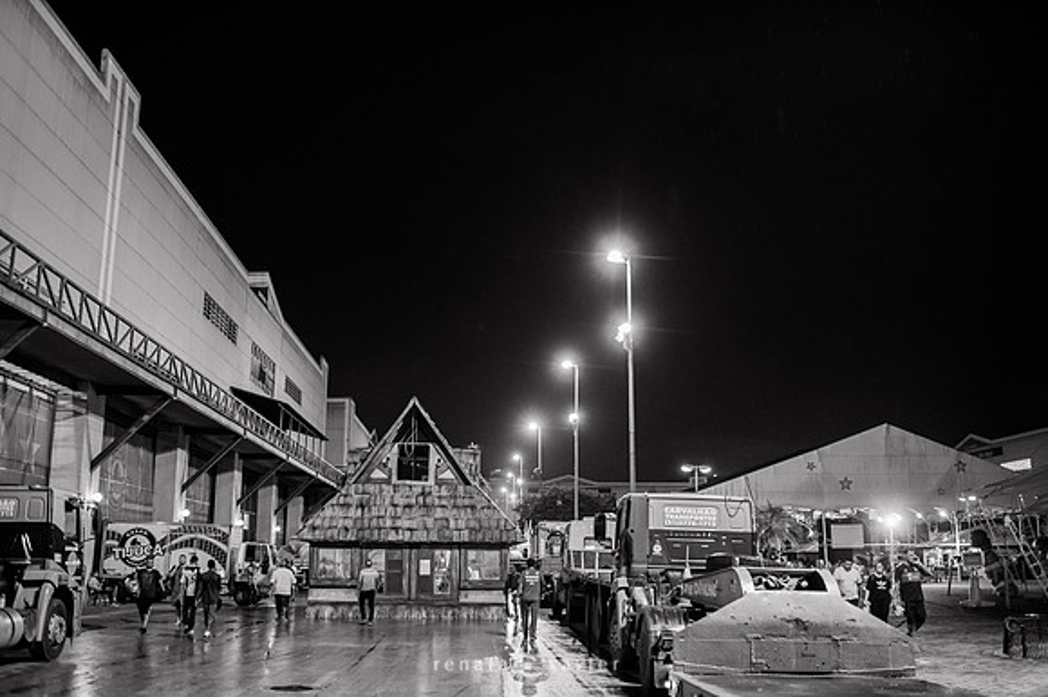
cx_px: 524
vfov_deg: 37.8
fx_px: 1018
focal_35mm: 35
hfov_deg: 54.5
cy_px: 348
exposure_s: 1/80
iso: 2500
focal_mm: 35
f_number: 2
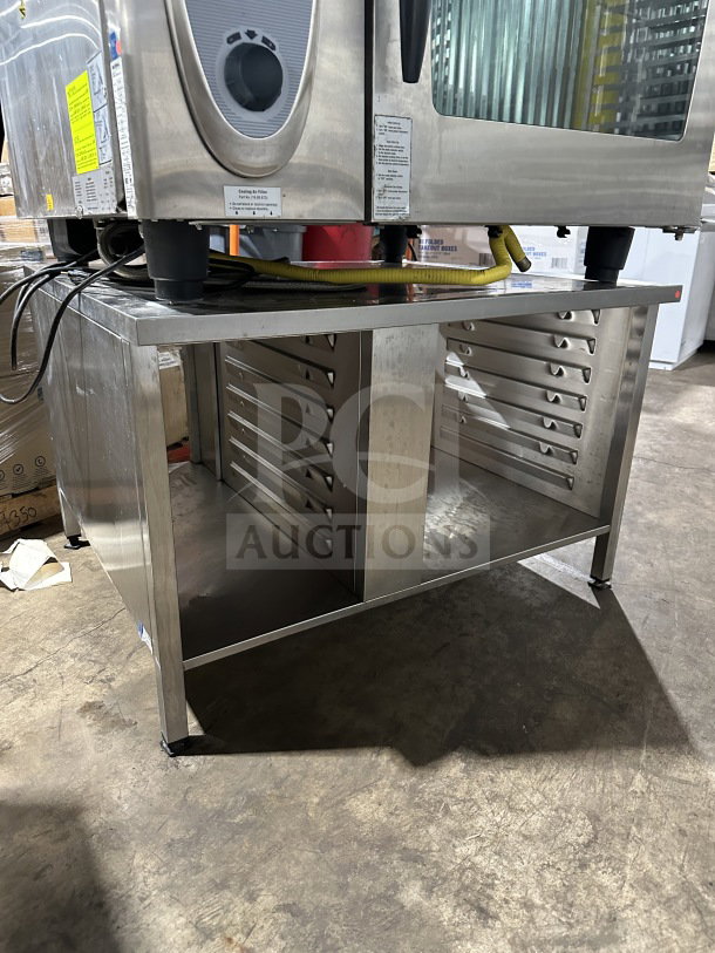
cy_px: 476
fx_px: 661
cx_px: 358
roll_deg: -1.6
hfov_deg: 56.8
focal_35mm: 24
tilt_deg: -20.1
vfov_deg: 71.6
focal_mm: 6.86
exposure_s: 1/46
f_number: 1.78
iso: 1000
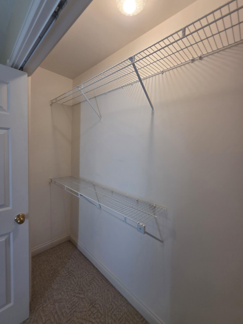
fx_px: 131
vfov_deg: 102.0
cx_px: 114
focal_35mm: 14
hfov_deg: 85.6
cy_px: 156
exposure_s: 1/120
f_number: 1.9
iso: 125
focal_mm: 2.2
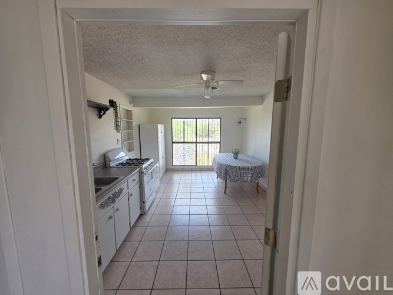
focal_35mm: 13
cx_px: 196
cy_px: 148
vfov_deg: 89.9
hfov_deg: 106.2
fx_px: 148
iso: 125
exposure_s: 1/359
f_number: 1.9
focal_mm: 2.2
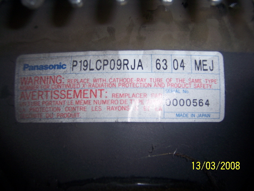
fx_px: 242
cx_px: 127
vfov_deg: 43.0
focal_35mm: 33
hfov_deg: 55.3
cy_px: 96
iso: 80
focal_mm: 5.5
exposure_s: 1/60
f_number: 2.8
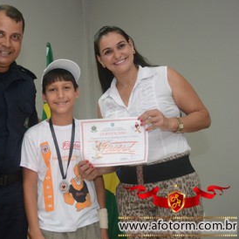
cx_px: 45
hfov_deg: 25.3
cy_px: 110
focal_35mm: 67
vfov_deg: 25.7
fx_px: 523
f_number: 4.2
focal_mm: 32
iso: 1600
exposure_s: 1/100
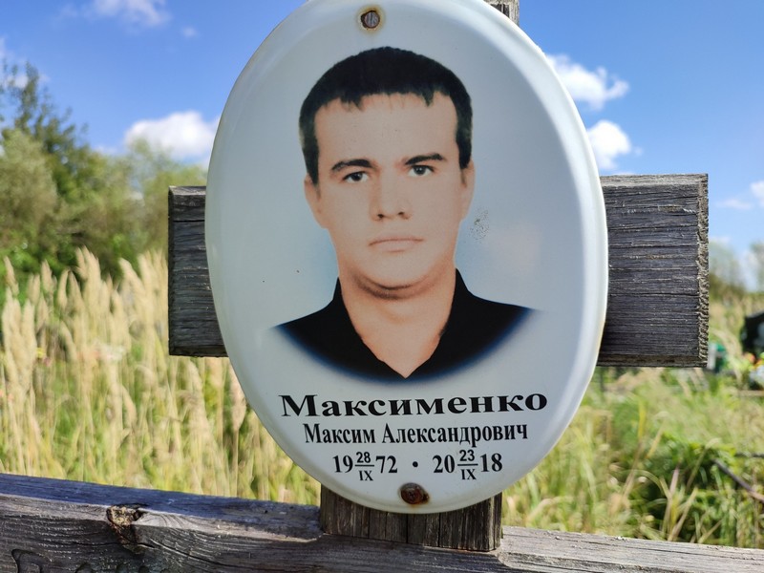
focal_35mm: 25
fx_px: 552
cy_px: 286
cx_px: 382
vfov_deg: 54.9
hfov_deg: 69.4
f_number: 1.9
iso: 50
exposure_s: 1/529
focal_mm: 6.04
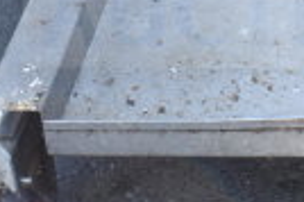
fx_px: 1155
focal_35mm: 137
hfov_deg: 14.8
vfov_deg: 9.7
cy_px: -112
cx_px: 277
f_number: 5
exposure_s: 1/100
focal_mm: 20
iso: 200
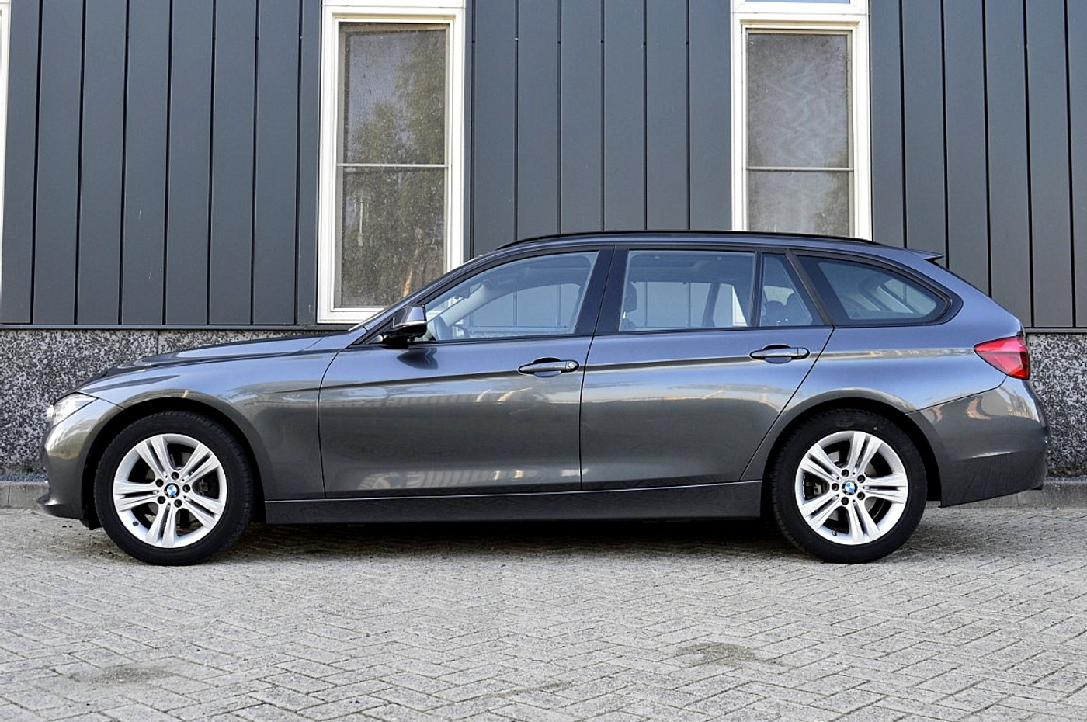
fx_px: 1131
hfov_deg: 51.3
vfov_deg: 35.4
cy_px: 361
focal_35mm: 38
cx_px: 544
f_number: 8
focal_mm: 25
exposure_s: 1/80
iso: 400
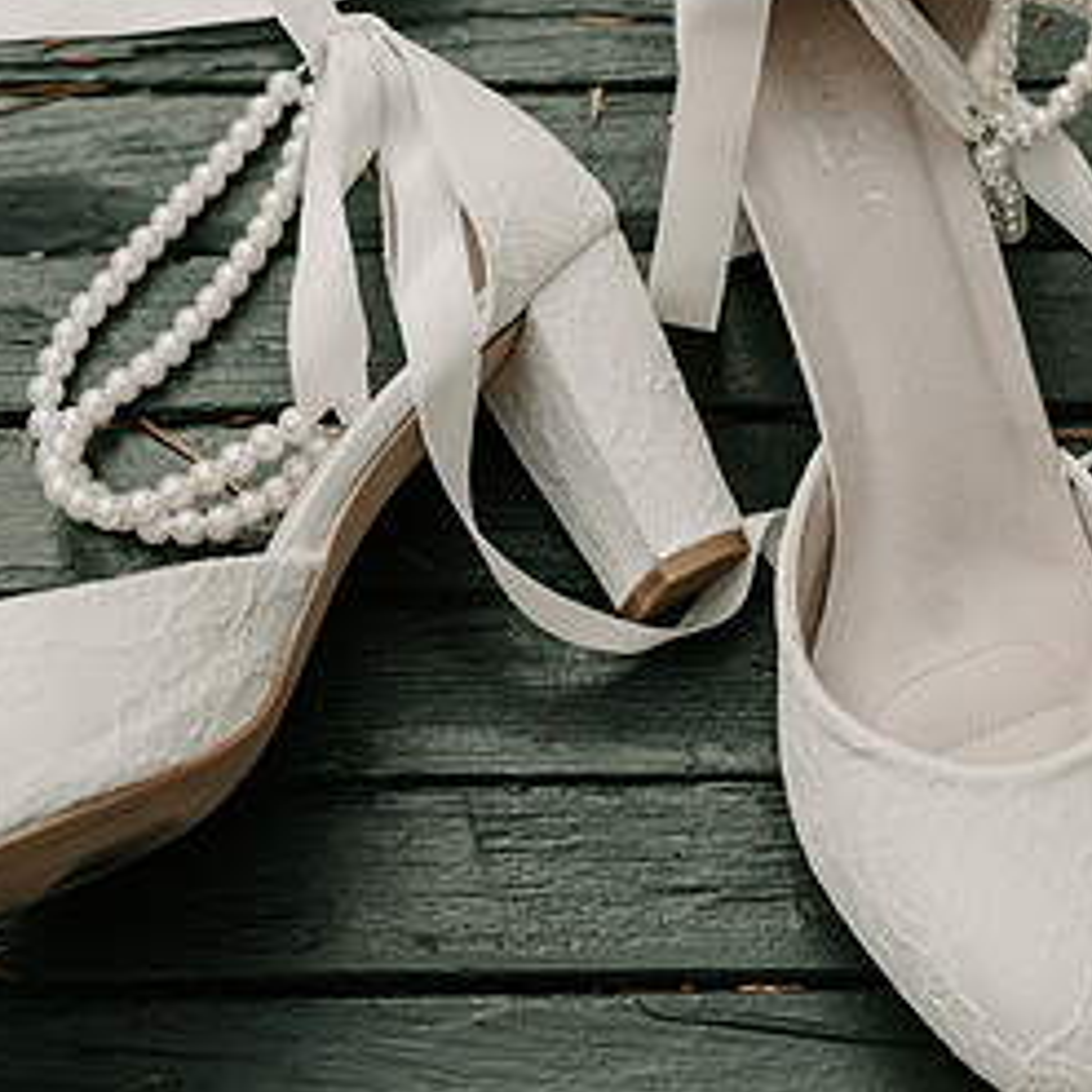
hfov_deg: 17.4
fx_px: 3569
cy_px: 329
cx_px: 619
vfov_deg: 17.3
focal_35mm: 100
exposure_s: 1/640
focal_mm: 50
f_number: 4
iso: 250
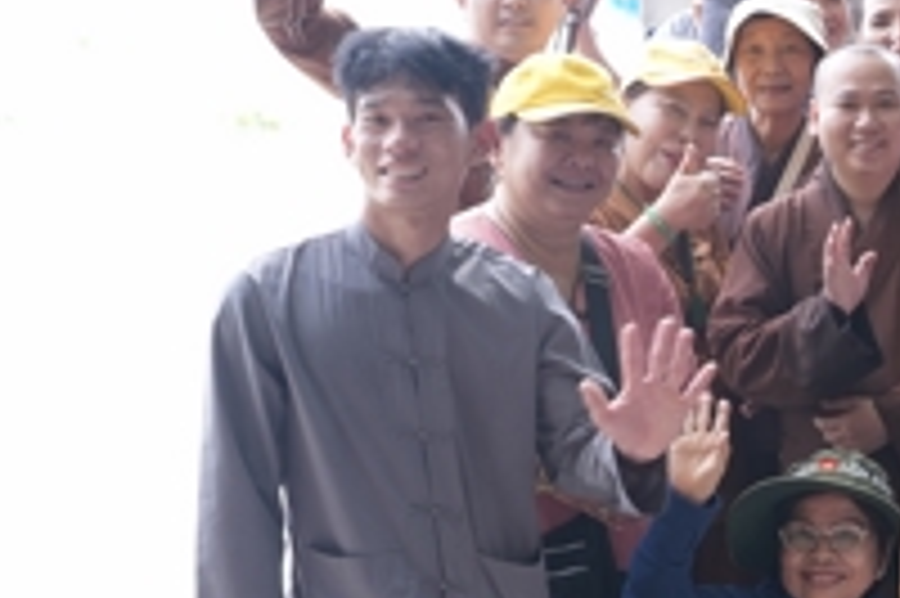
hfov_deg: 16.5
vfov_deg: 12.0
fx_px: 2848
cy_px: 389
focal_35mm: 114
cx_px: 1310
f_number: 4.5
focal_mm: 35
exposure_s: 1/160
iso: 200
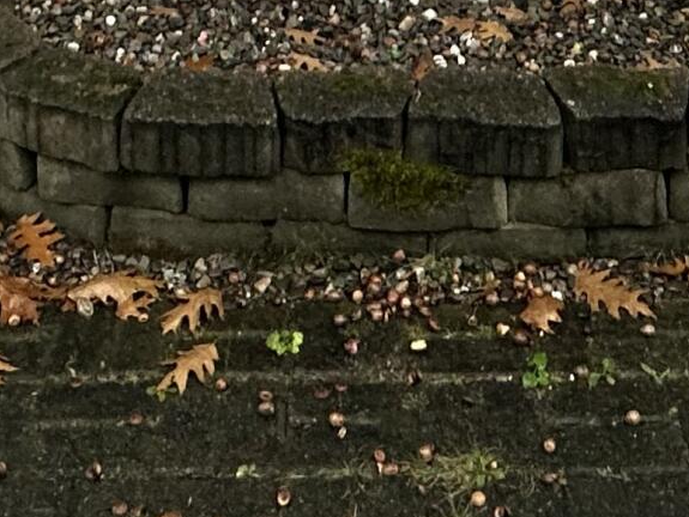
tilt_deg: +0.0
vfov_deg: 15.3
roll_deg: +0.8
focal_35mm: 73
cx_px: 357
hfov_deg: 26.7
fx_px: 1454
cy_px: -579
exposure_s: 1/99
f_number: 2.2
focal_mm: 2.22
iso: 125
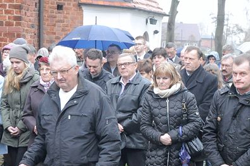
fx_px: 853
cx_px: 168
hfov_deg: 16.6
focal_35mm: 123
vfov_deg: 11.0
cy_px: 159
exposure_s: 1/160
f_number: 6.3
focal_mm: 38
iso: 1600
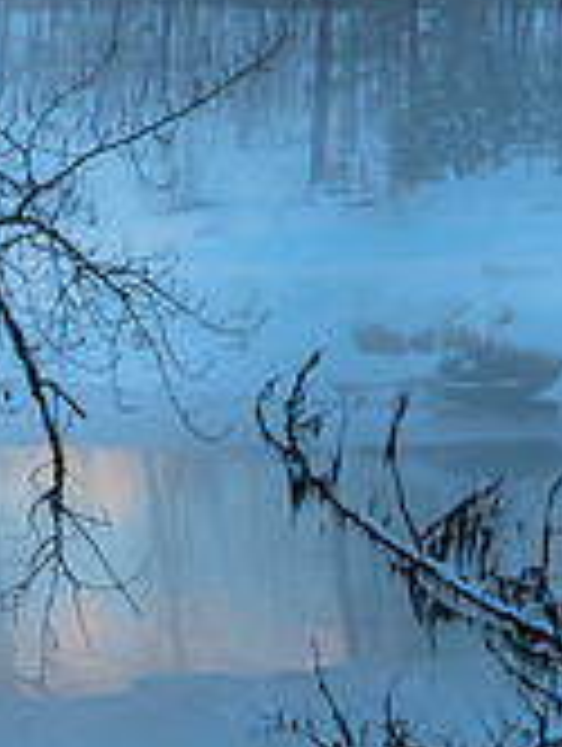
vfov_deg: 13.5
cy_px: -68
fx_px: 3088
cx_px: 184
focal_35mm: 143
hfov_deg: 10.4
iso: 64
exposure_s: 1/100
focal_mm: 55
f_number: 8
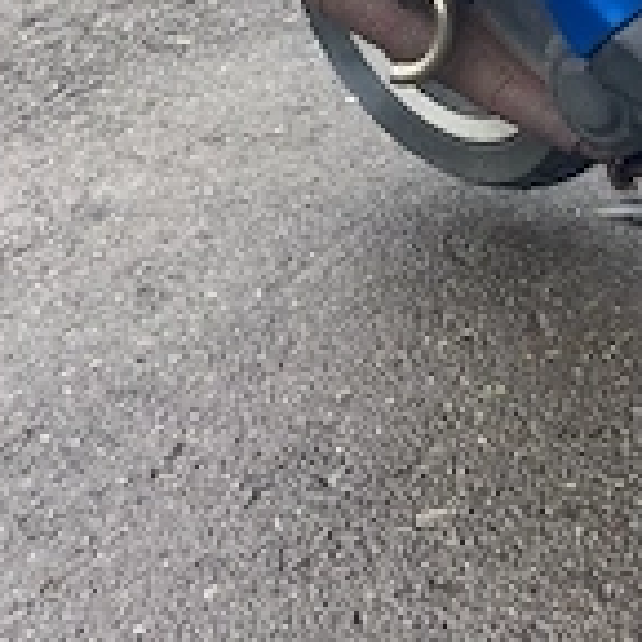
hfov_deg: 15.5
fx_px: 1993
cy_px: -199
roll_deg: +4.0
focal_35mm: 95
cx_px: 1182
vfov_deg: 17.2
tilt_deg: -15.9
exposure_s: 1/121
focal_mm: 4.2
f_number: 1.6
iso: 40
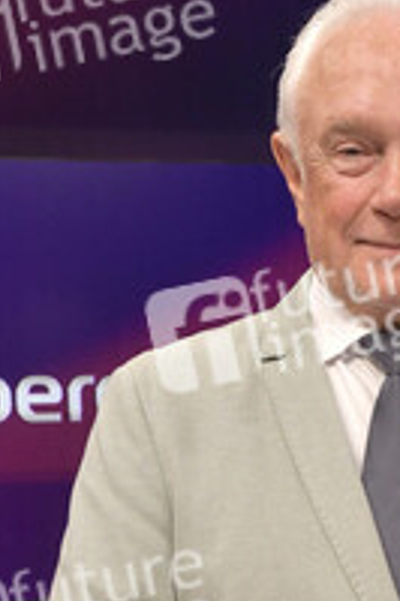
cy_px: 472
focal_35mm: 68
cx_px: 388
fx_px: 1135
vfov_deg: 29.1
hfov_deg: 19.5
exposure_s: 1/250
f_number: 6.3
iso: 2500
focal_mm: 34
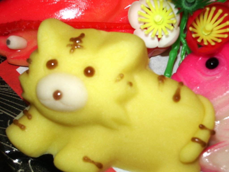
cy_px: 86
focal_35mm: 62
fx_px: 410
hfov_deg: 31.2
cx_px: 114
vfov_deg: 23.7
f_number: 5.6
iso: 50
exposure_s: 1/50
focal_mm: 10.2
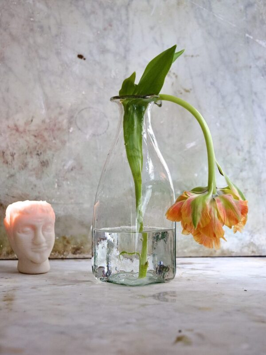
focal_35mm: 68
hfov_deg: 21.6
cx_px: 133
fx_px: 697
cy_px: 178
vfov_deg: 28.6
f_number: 3.8
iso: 1250
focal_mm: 34
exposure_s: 1/80
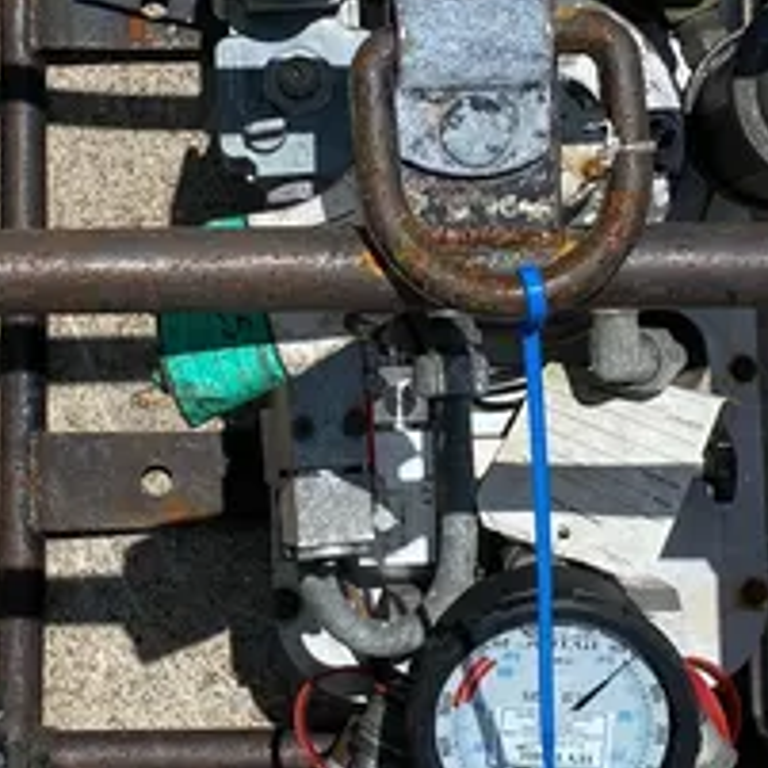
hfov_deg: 20.6
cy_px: 216
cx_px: 325
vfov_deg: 20.5
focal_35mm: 84
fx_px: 2108
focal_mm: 4.25
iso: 32
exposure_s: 1/4808
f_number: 1.8
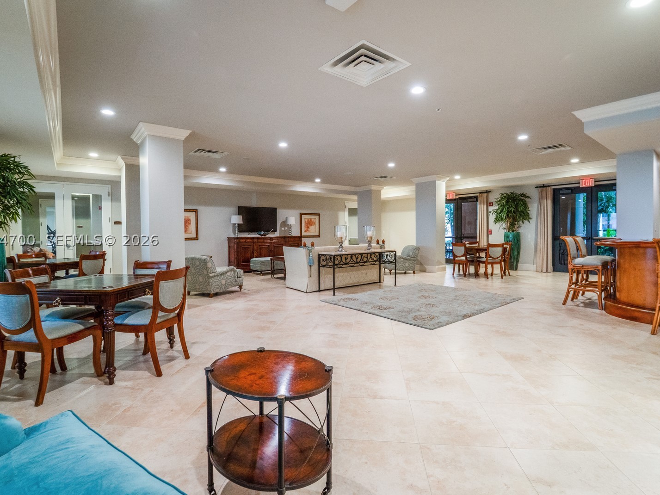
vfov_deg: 78.1
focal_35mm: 16
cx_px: 340
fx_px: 305
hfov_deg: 94.5
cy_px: 239
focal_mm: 14
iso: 2000
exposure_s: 1/13
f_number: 7.1
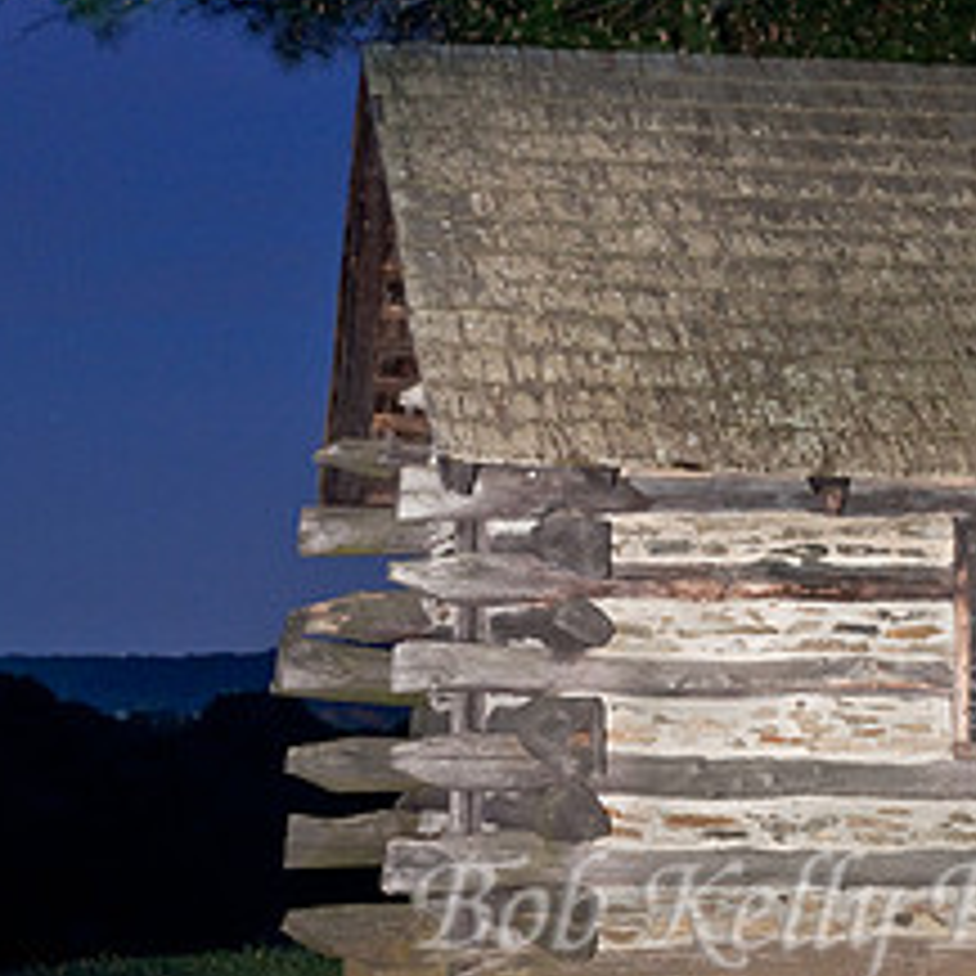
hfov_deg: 12.1
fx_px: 4562
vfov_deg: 12.2
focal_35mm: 143
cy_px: 475
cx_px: 958
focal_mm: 42
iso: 400
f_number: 11
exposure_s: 21
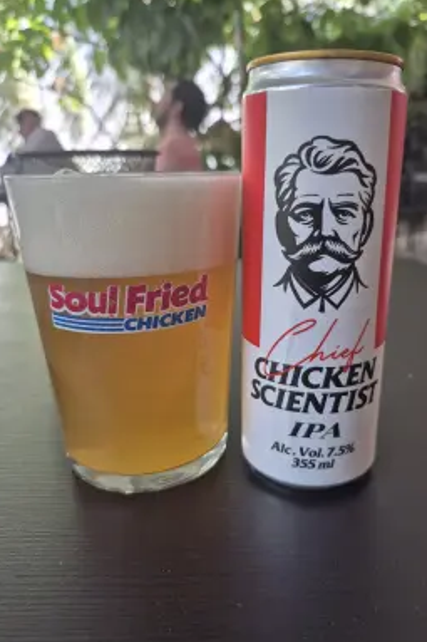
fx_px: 445
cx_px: 243
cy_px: 318
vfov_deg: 71.5
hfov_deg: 51.1
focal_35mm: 25
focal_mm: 5.4
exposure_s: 1/120
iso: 64
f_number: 1.8
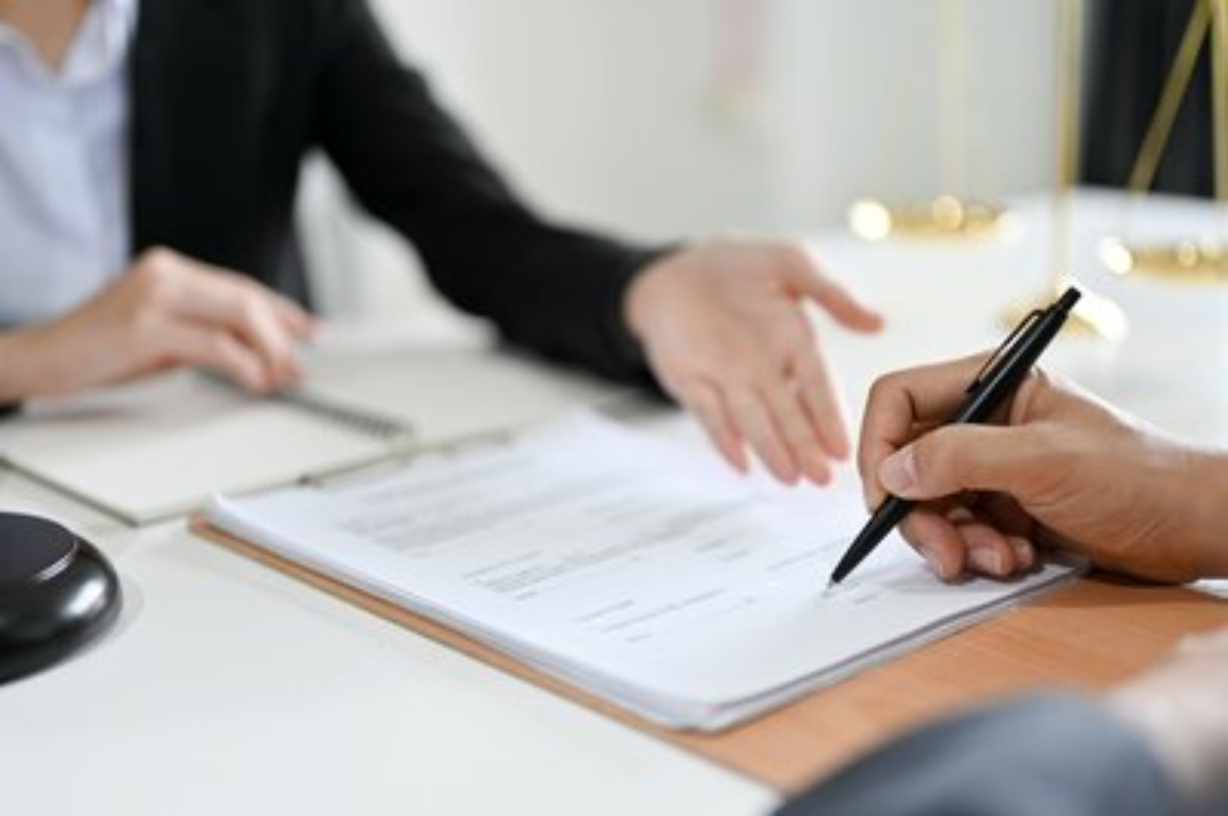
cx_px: 614
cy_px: 408
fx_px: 1704
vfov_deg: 26.9
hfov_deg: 39.6
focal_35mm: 50
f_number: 1.8
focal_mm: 50
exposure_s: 1/160
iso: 160
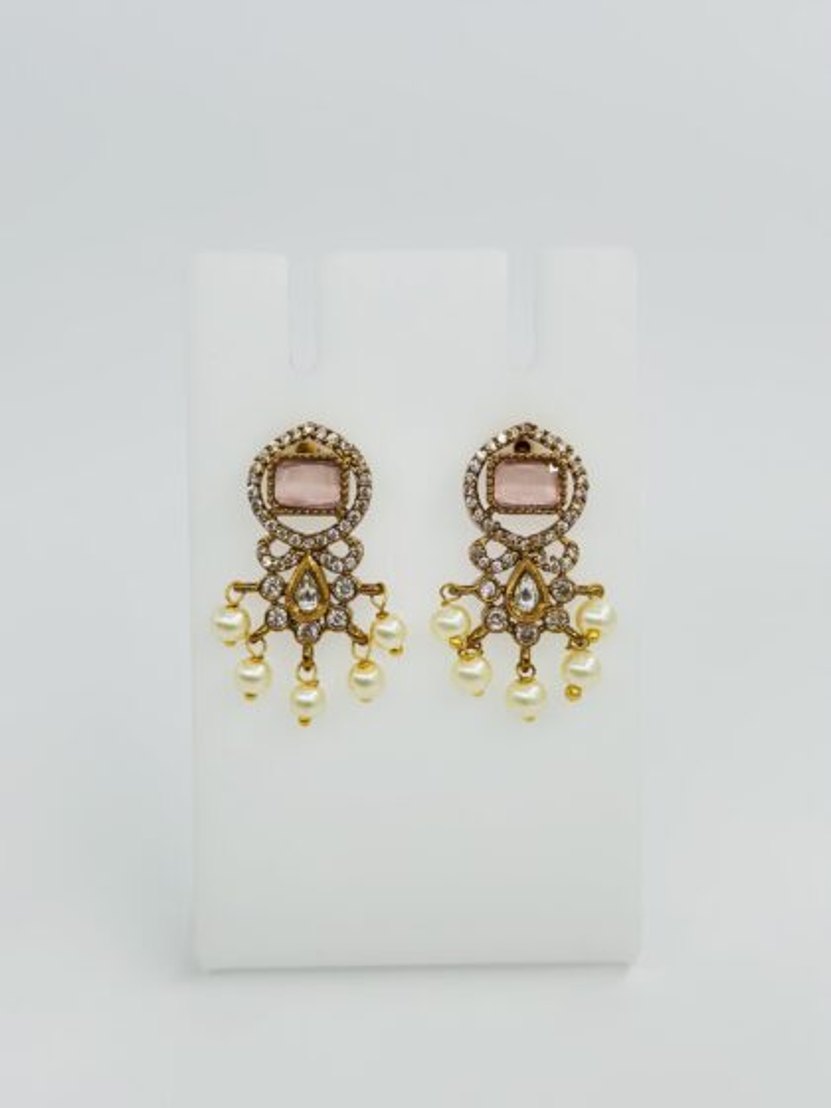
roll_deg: -0.9
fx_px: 1536
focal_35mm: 48
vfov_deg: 39.7
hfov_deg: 30.3
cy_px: 554
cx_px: 416
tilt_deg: -24.7
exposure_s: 1/571
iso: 80
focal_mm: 6.86
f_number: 1.78
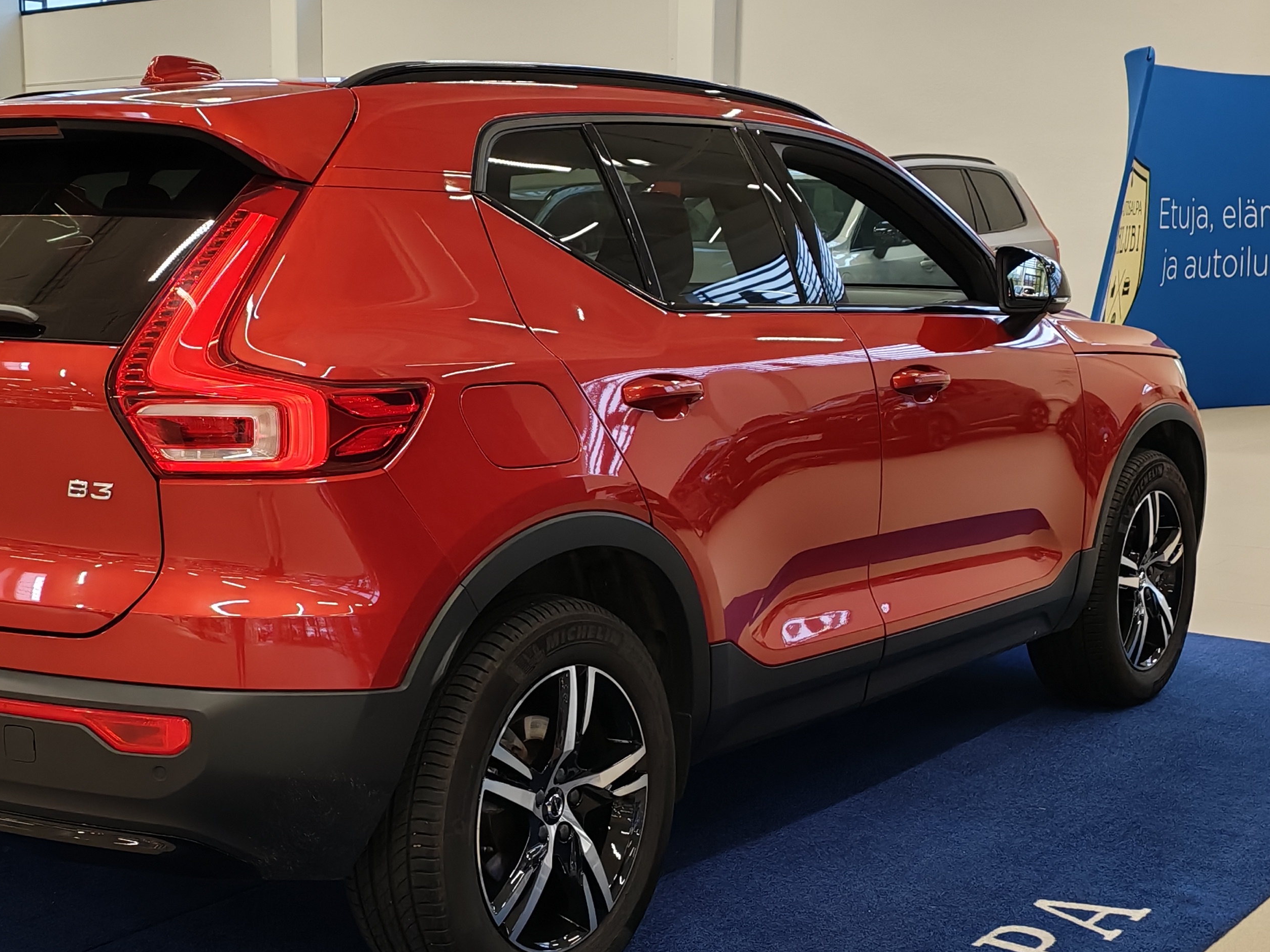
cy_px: 517
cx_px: 409
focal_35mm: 54
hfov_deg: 35.2
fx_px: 1981
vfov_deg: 27.0
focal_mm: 6.12
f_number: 1.9
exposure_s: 1/100
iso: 200
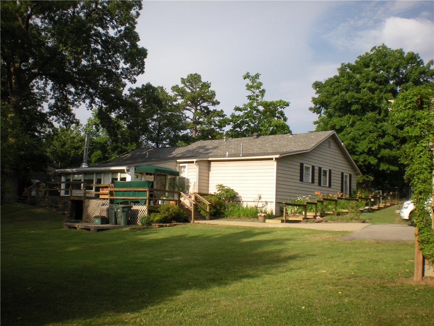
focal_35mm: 38
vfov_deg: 37.7
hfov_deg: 49.0
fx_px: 476
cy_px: 163
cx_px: 217
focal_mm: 6.3
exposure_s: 1/354
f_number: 4.6
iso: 89
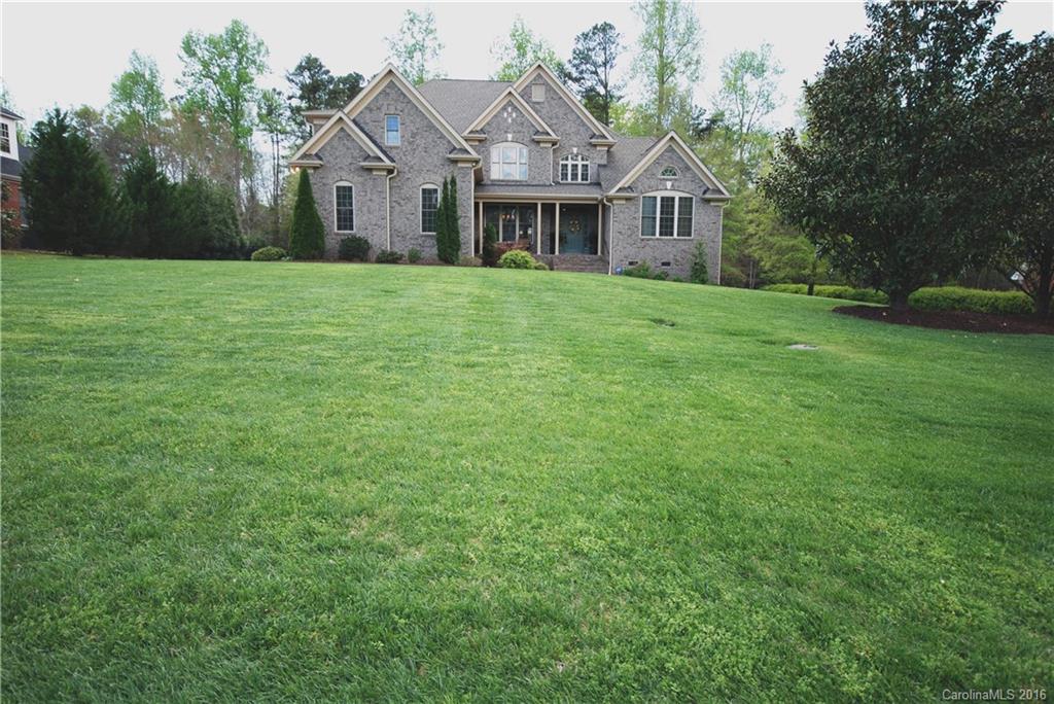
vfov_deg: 59.6
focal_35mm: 21
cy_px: 352
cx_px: 527
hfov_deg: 81.2
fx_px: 615
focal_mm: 14
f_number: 5.6
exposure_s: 1/125
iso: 200
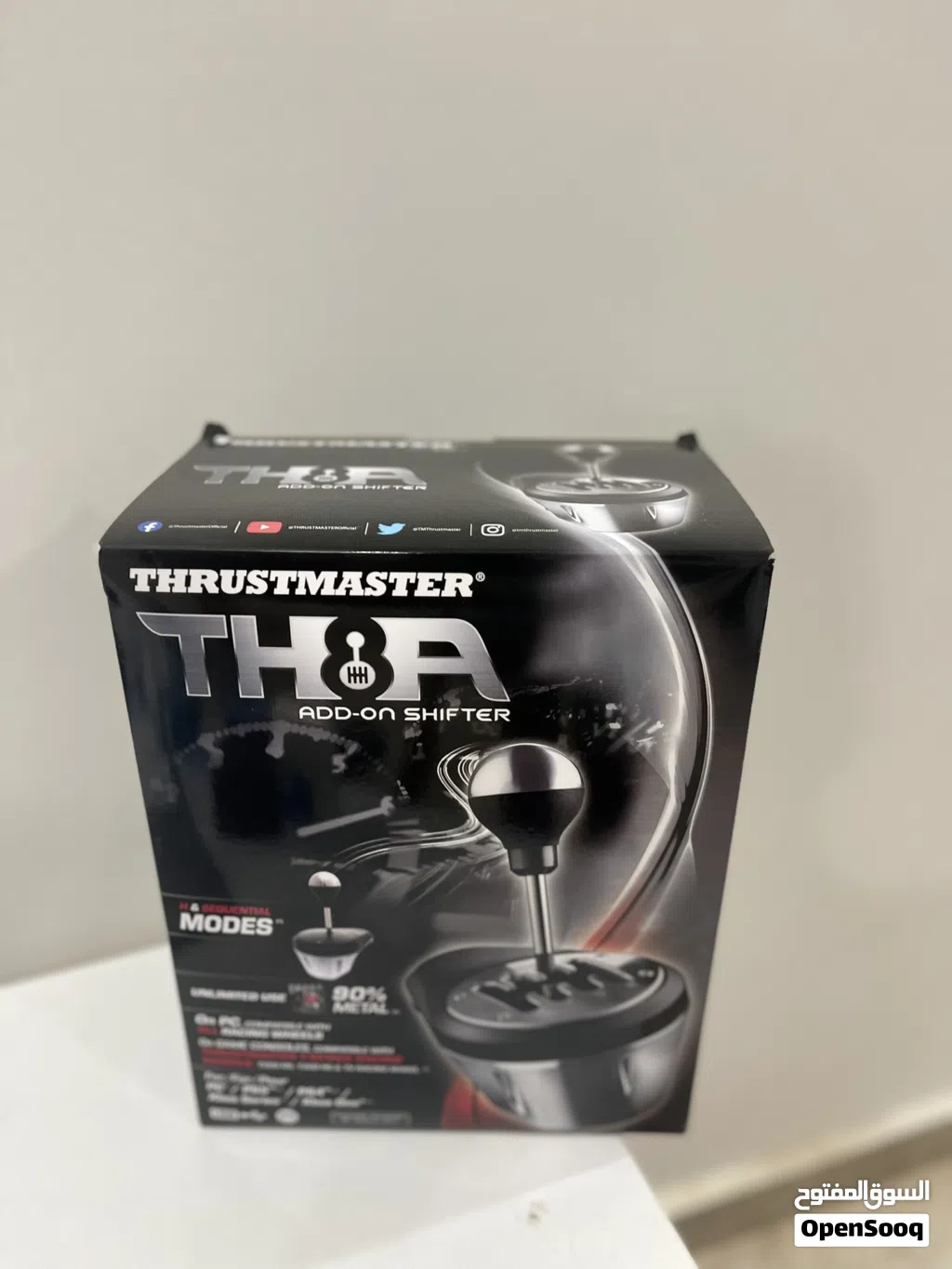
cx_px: 476
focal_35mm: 26
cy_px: 634
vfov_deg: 67.3
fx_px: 953
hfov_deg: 53.1
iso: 200
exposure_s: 1/50
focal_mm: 5.1
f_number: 1.6
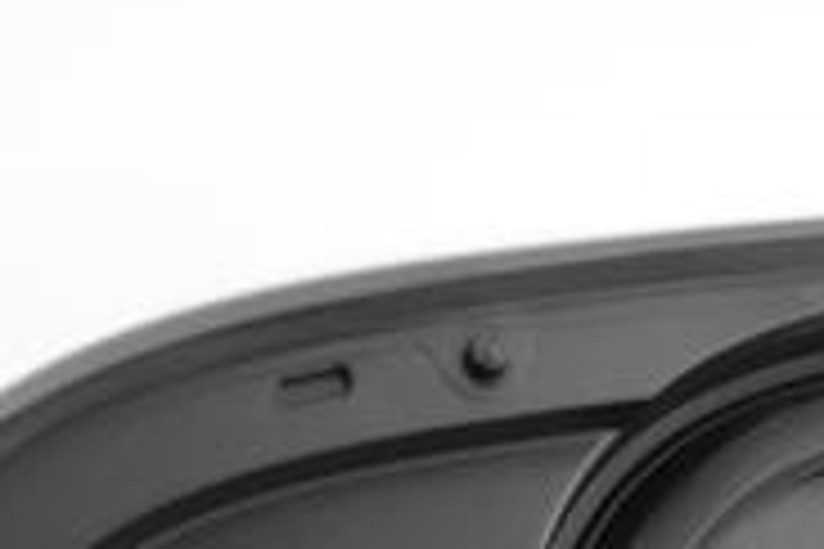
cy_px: 788
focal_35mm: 98
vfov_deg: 13.3
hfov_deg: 19.8
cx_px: 937
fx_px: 2243
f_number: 3.5
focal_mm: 28
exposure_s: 1/160
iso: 12800
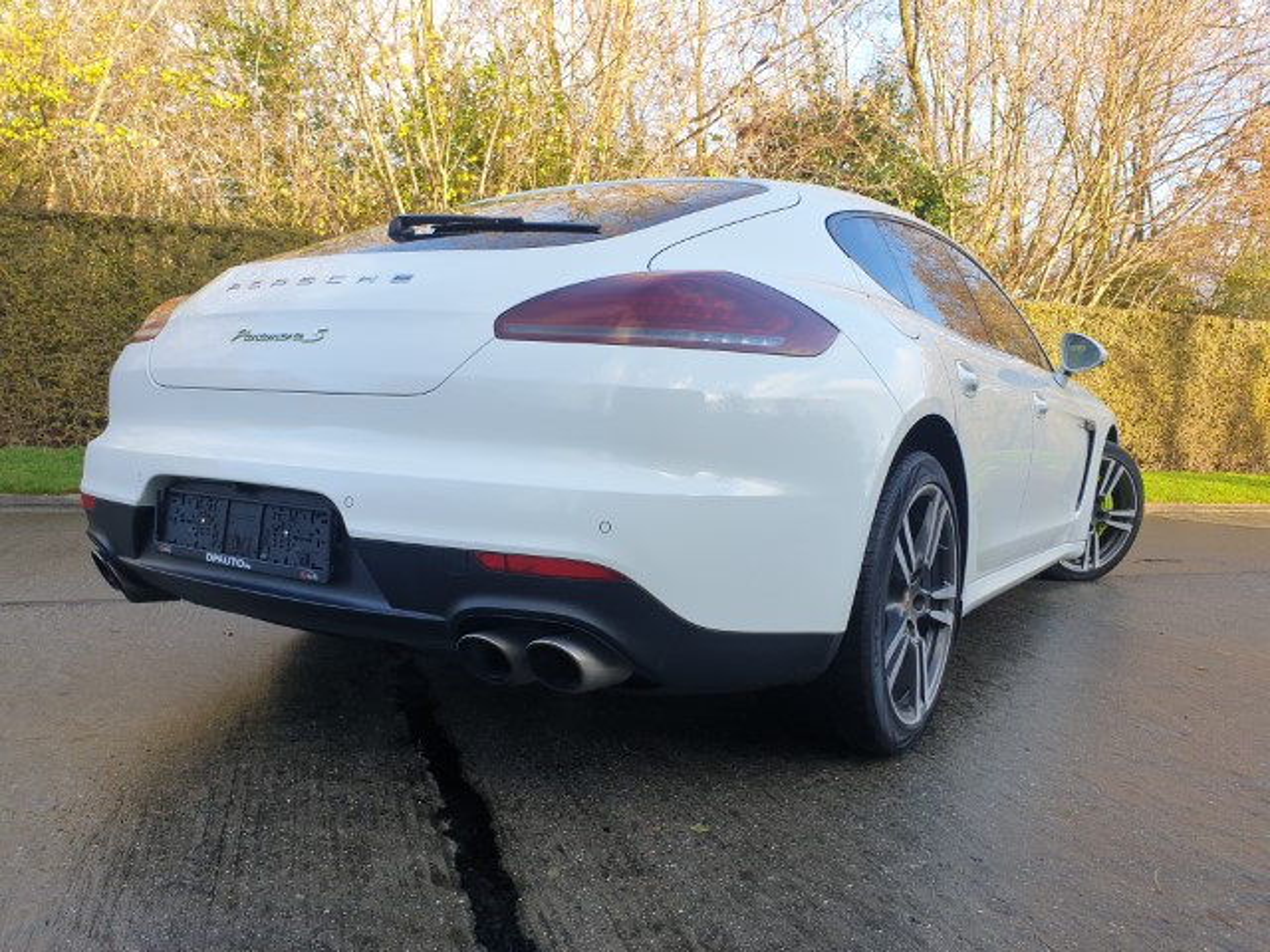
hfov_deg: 67.3
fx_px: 954
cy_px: 476
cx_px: 635
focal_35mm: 26
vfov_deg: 53.1
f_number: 2.4
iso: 50
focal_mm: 4.3
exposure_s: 1/229
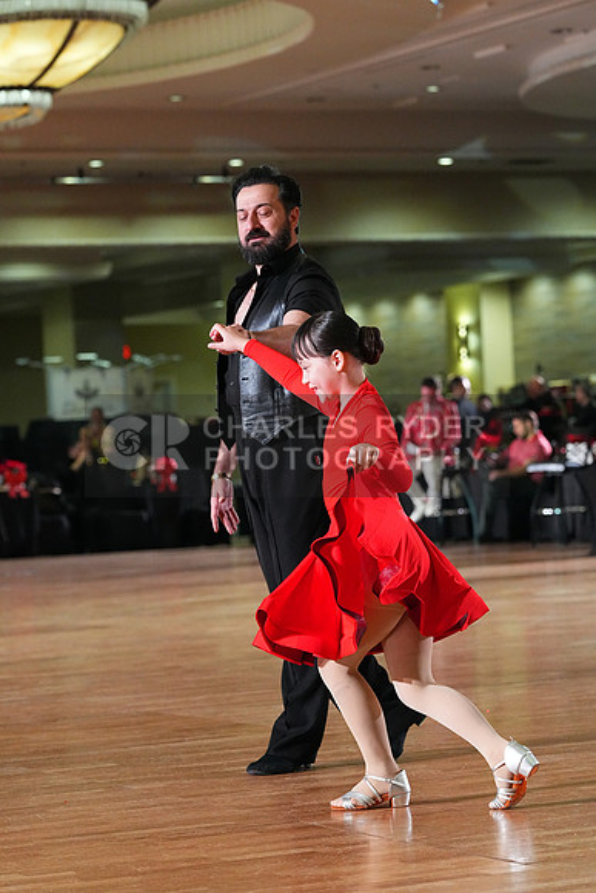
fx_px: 2978
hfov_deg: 11.4
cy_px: 446
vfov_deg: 17.1
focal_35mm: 120
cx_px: 298
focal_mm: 120
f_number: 5
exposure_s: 1/400
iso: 8000
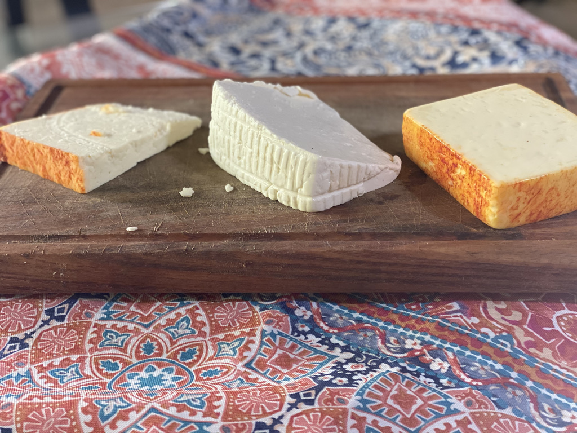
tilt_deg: -31.7
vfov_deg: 28.0
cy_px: 216
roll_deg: +1.7
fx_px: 867
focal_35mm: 52
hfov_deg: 36.8
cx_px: 288
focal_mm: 6
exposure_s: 1/85
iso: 250
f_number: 2
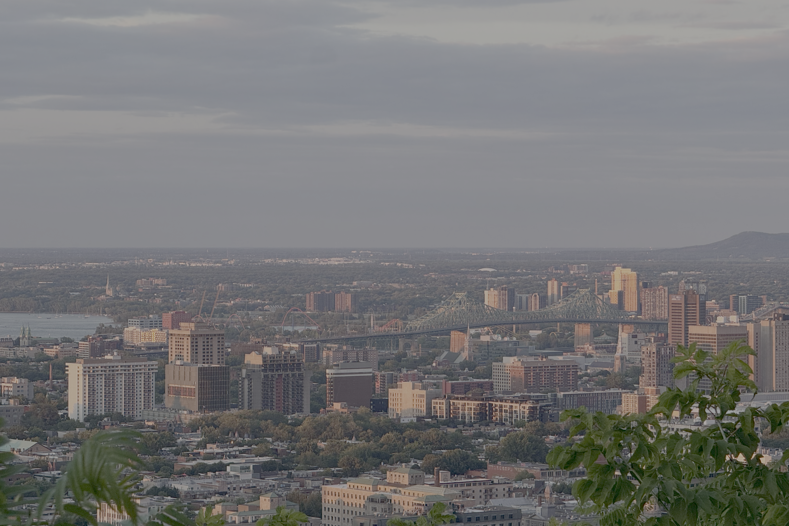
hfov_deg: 16.4
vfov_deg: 11.0
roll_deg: -0.3
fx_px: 2739
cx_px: 394
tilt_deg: -0.4
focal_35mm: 125
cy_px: 258
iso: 50
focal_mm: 15.66
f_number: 2.8
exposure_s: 1/103
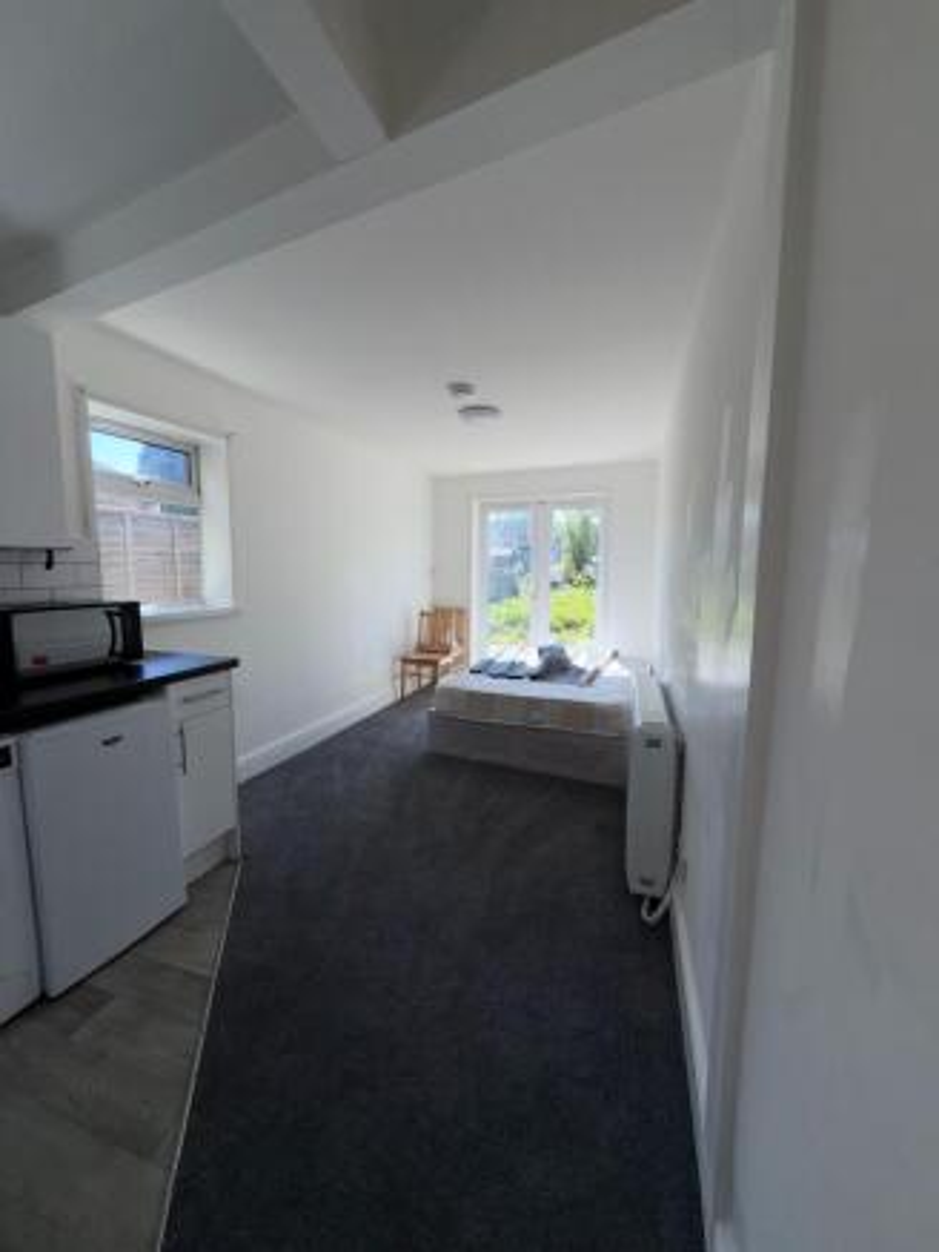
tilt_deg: -6.0
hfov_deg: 85.7
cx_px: 470
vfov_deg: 102.0
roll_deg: -0.3
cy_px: 626
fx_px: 506
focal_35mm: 14
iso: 16
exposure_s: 1/155
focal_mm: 2.22
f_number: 2.2
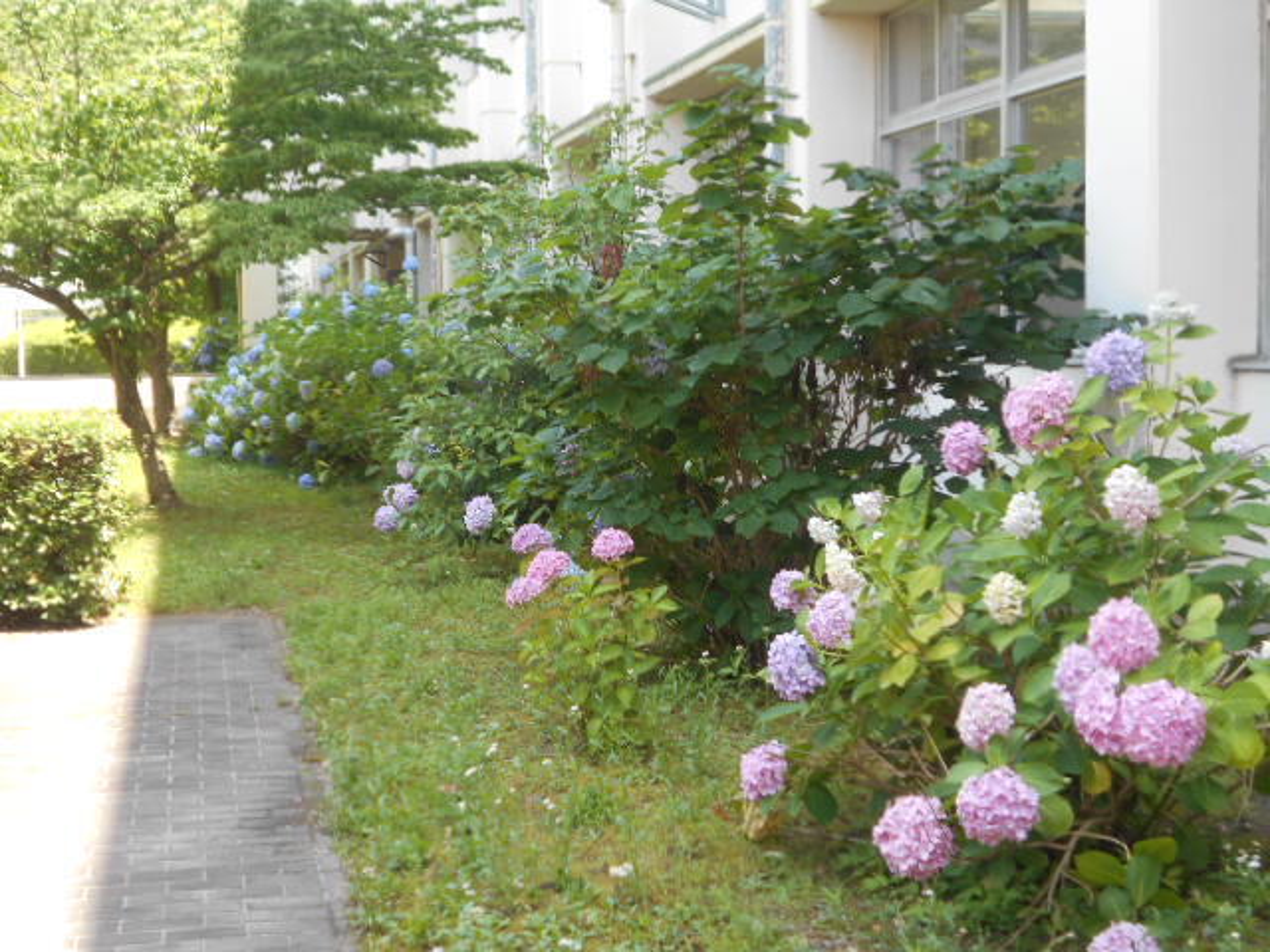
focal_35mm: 50
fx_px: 1834
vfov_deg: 29.1
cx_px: 635
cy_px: 476
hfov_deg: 38.2
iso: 80
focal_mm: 8.8
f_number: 4.5
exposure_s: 1/60
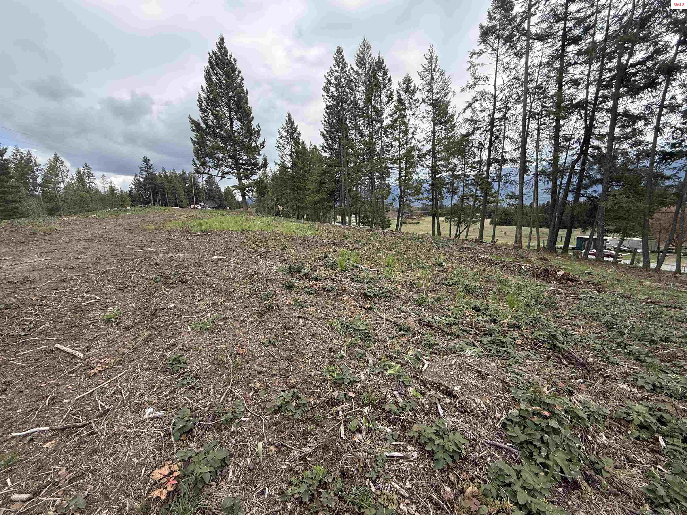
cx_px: 344
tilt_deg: -9.3
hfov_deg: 102.1
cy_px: 258
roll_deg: +0.6
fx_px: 278
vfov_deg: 85.7
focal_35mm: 14
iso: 64
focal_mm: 2.22
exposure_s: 1/809
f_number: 2.2
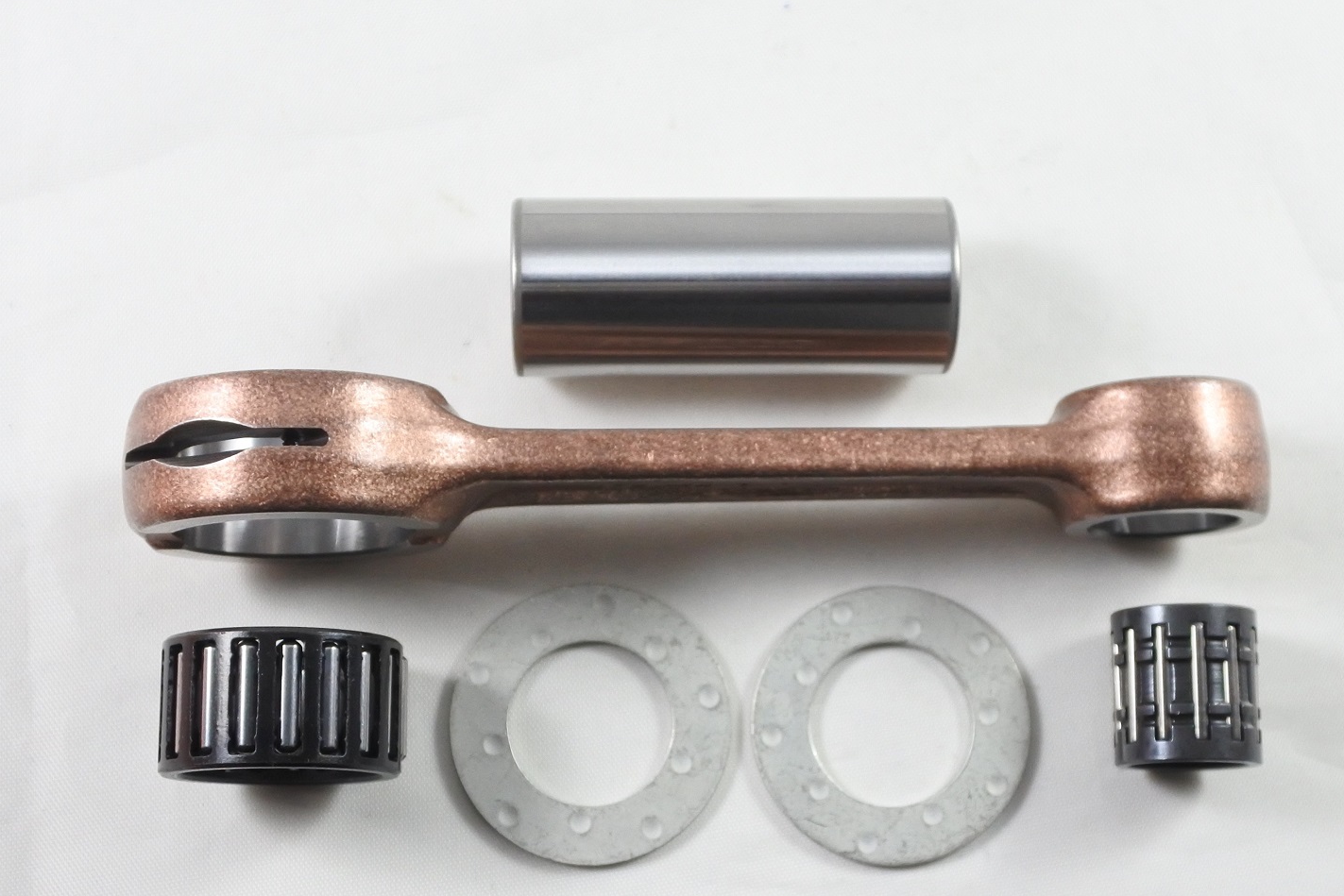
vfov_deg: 31.9
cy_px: 476
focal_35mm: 42
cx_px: 737
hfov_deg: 46.3
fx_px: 1568
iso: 720
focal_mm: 13.4
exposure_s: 1/125
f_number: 4
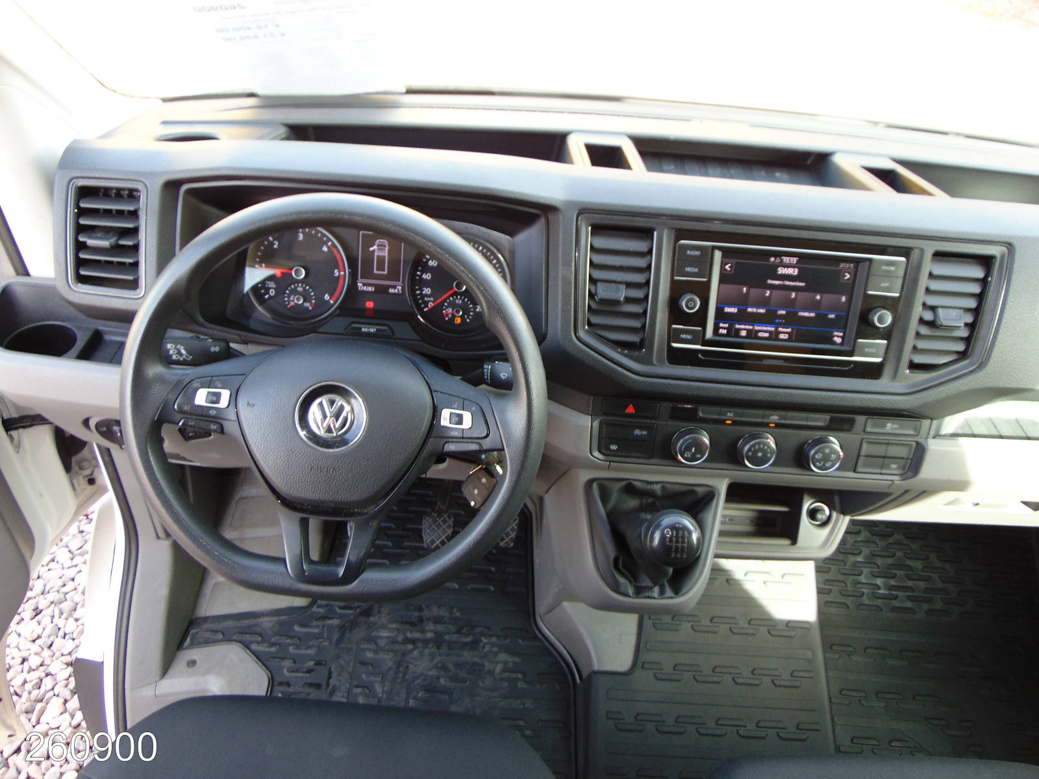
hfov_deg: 69.4
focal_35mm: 25
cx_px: 520
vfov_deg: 54.9
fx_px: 750
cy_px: 390
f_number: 3
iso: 80
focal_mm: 4.5
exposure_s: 1/40
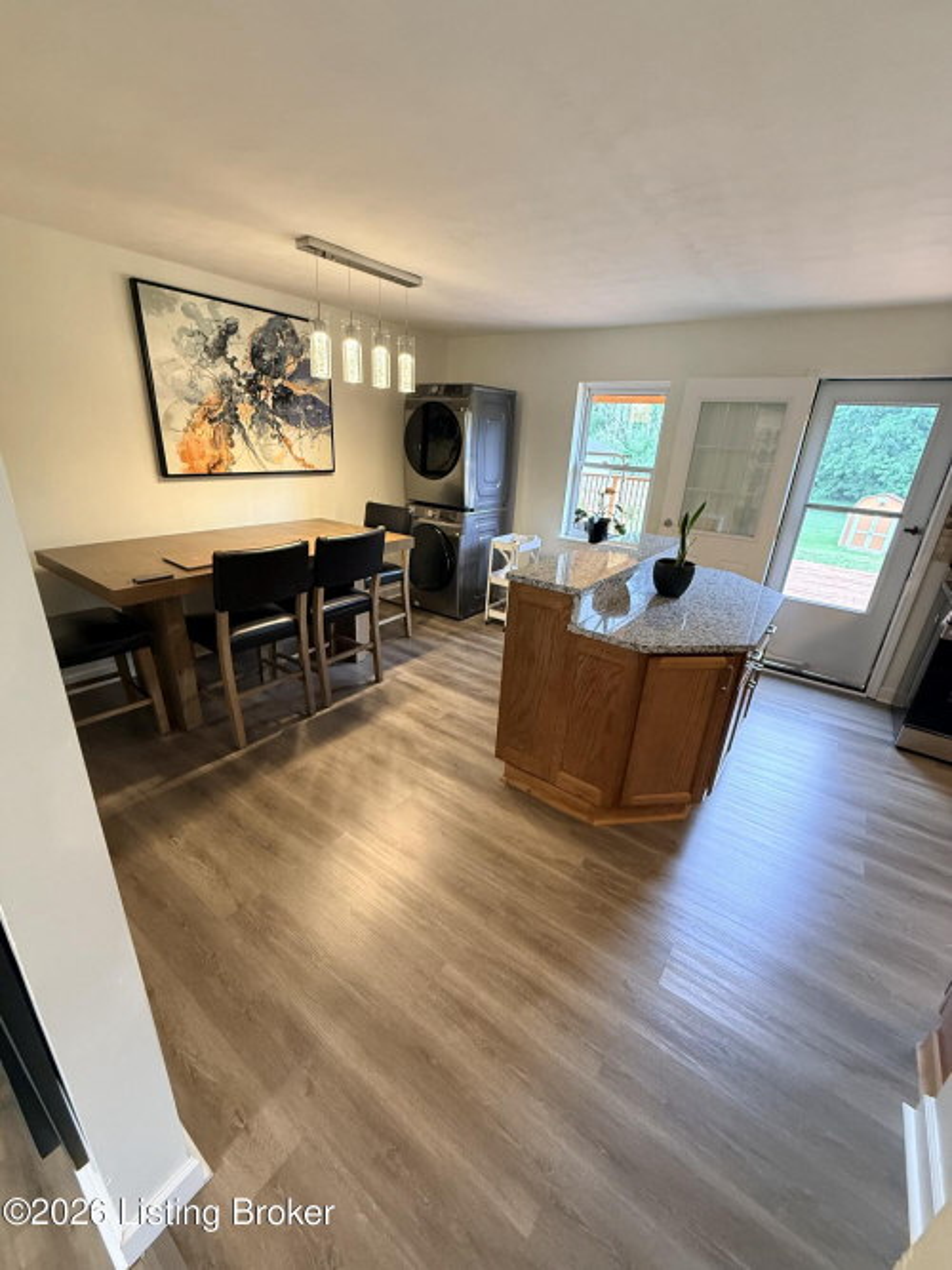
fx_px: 514
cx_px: 476
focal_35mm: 14
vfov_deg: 102.1
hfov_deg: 85.7
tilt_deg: -20.3
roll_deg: -4.1
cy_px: 635
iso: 500
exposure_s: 1/60
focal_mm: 2.22
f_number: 2.2
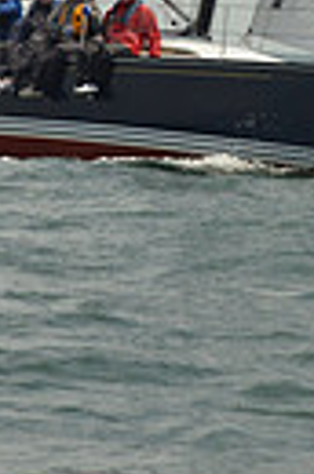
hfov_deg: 3.8
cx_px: 374
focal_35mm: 358
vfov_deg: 5.6
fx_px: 4709
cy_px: -547
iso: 200
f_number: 8
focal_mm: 80
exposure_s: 1/1250
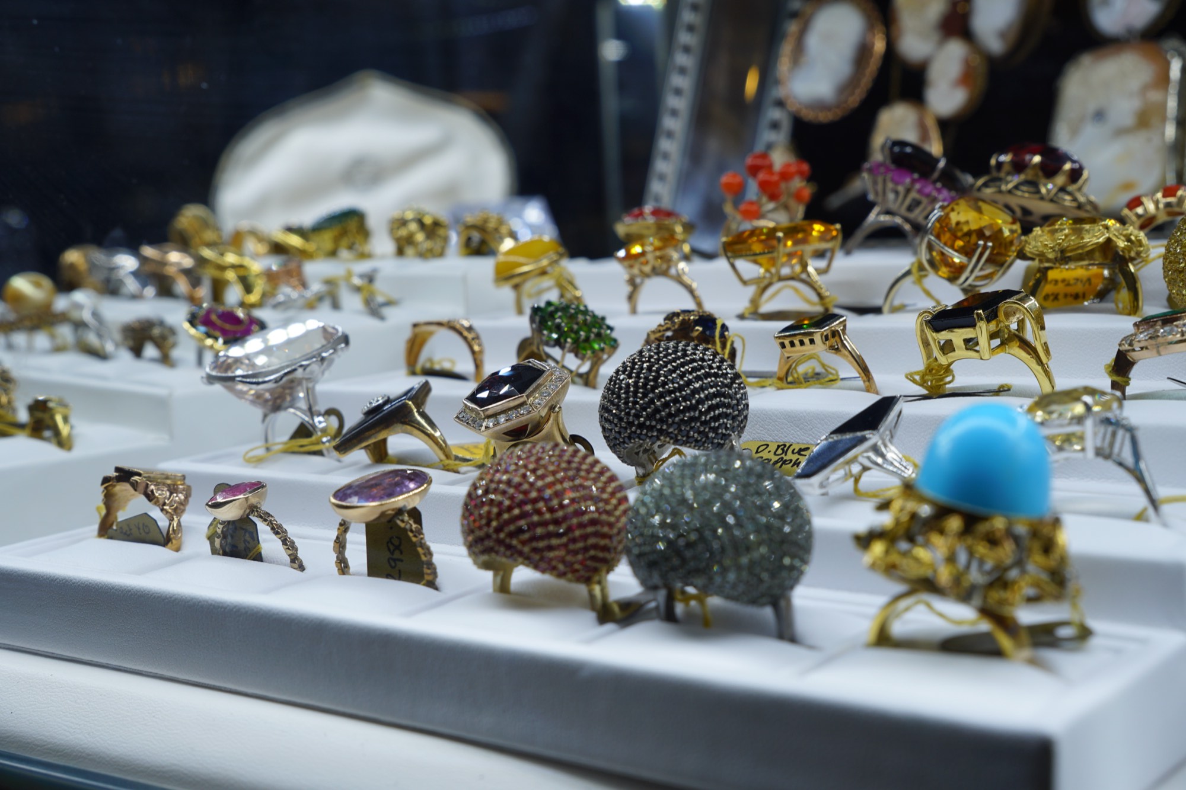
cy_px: 395
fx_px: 1586
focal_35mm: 48
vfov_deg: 28.0
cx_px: 593
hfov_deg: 41.0
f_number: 8
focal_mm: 32.1
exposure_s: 1/60
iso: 100
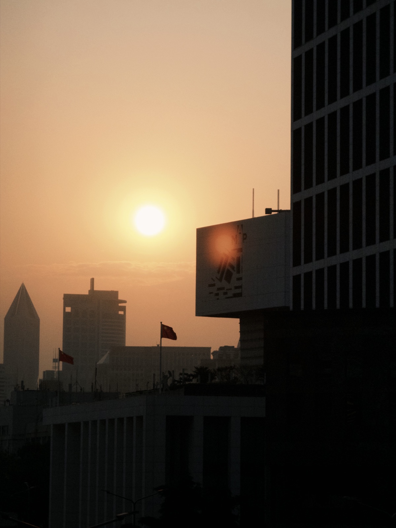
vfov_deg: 16.4
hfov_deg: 12.3
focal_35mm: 120
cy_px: 264
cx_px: 198
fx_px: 1830
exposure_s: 1/3690
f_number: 2.8
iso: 50
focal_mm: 15.66
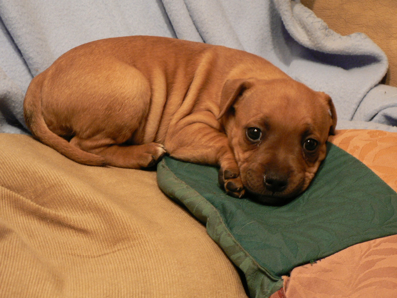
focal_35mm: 104
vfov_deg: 14.2
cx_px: 198
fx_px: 1193
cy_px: 149
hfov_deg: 18.9
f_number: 3.2
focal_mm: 17.3
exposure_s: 1/8
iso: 200
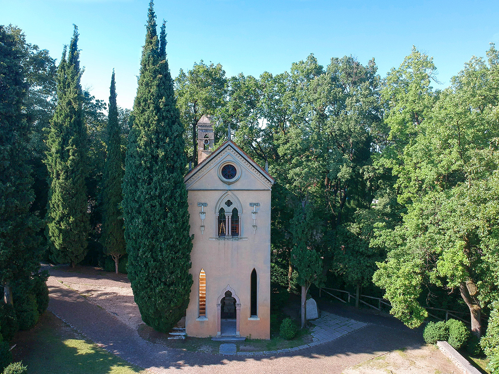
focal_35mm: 25
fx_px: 360
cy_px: 187
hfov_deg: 69.4
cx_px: 250
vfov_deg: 54.9
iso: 100
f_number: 2.6
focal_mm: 4.49
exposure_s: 1/400
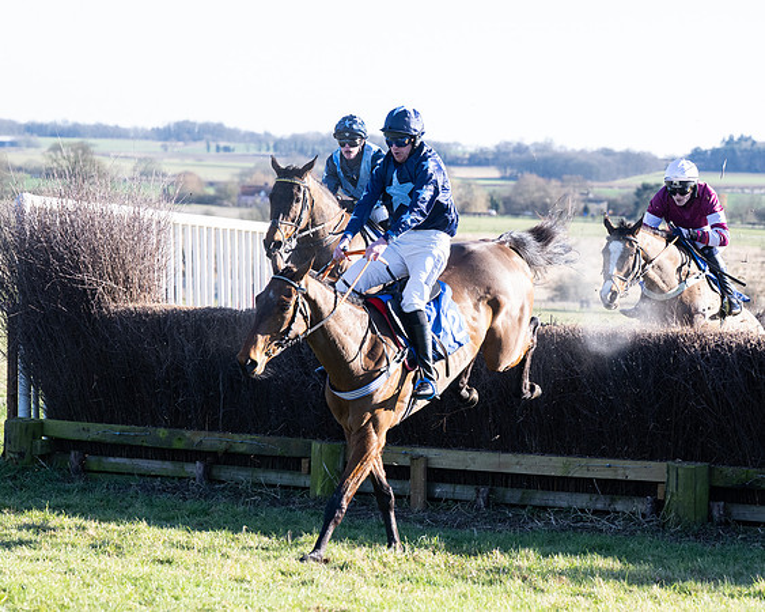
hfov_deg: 12.1
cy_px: 329
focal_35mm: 159
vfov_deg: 9.7
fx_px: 3606
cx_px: 347
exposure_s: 1/1600
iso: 800
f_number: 4.5
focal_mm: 105
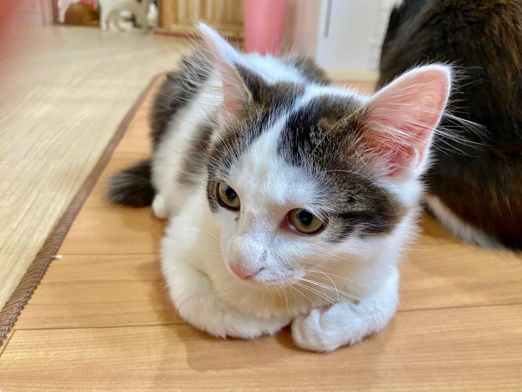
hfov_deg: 67.3
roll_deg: -4.2
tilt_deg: -24.4
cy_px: 196
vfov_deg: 53.1
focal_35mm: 26
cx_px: 261
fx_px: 392
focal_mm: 4.25
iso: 160
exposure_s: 1/50
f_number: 1.8
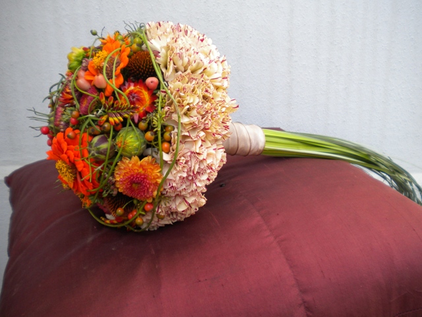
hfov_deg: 52.6
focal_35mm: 35
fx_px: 427
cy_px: 158
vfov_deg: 40.7
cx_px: 211
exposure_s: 1/240
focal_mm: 6.3
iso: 100
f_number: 3.1
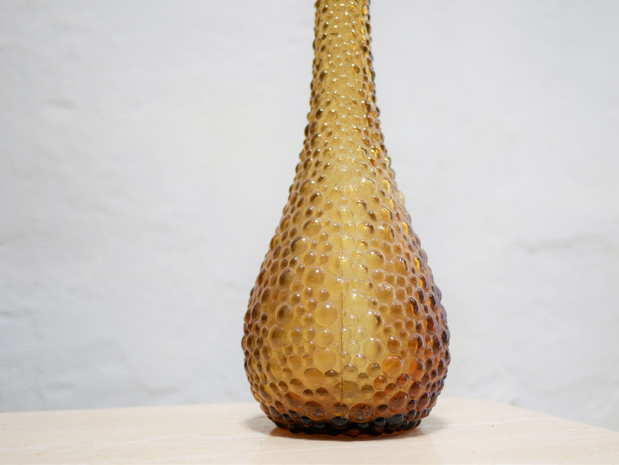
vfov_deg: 36.0
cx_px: 310
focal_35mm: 40
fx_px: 716
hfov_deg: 46.8
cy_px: 232
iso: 200
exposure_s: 1/80
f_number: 1.7
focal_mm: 20
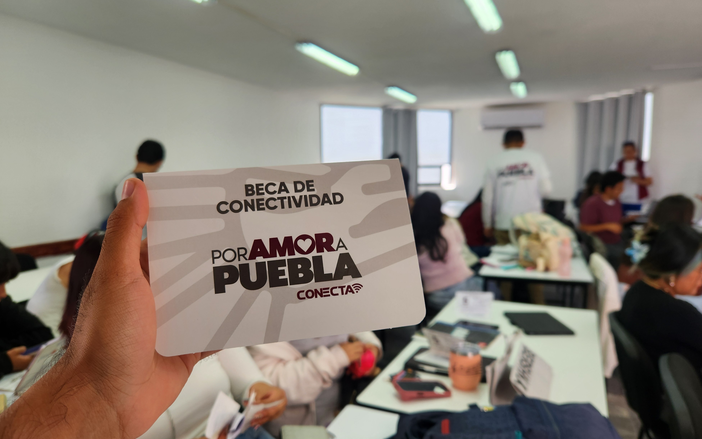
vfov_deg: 49.3
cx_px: 345
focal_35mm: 25
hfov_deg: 72.5
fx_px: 478
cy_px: 230
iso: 80
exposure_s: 1/120
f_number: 1.8
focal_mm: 5.4
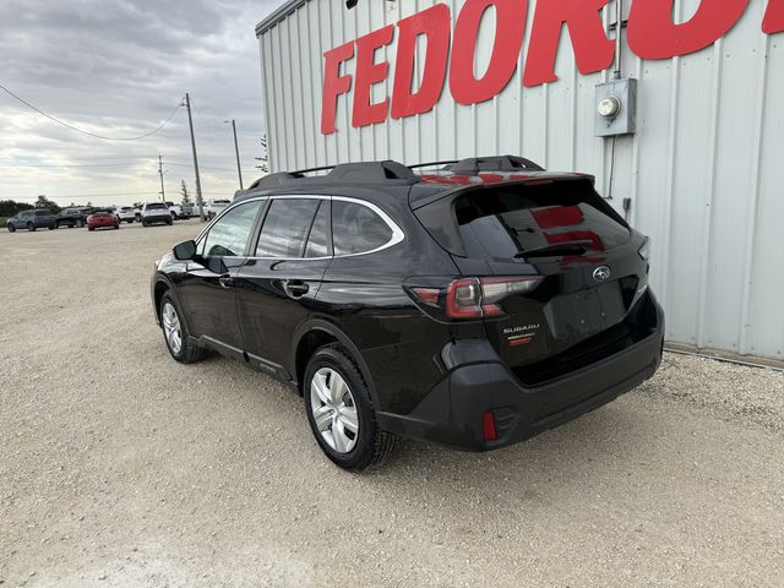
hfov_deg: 71.6
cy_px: 294
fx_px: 544
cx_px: 392
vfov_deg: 56.8
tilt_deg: -9.9
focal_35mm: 24
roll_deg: +2.7
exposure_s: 1/1250
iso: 80
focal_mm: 6.76
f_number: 1.78
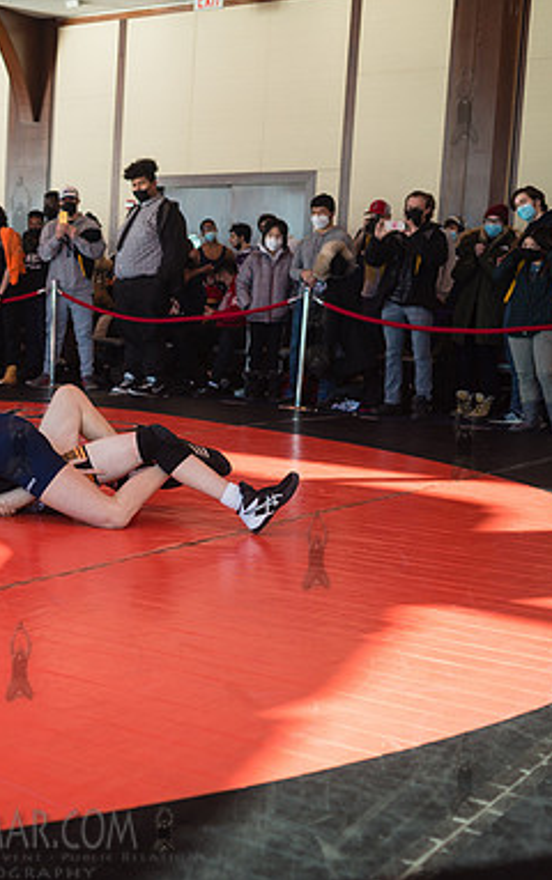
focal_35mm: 54
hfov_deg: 23.2
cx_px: 18
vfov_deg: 37.5
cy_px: 438
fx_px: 1297
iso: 400
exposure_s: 1/400
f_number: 3.5
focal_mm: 35
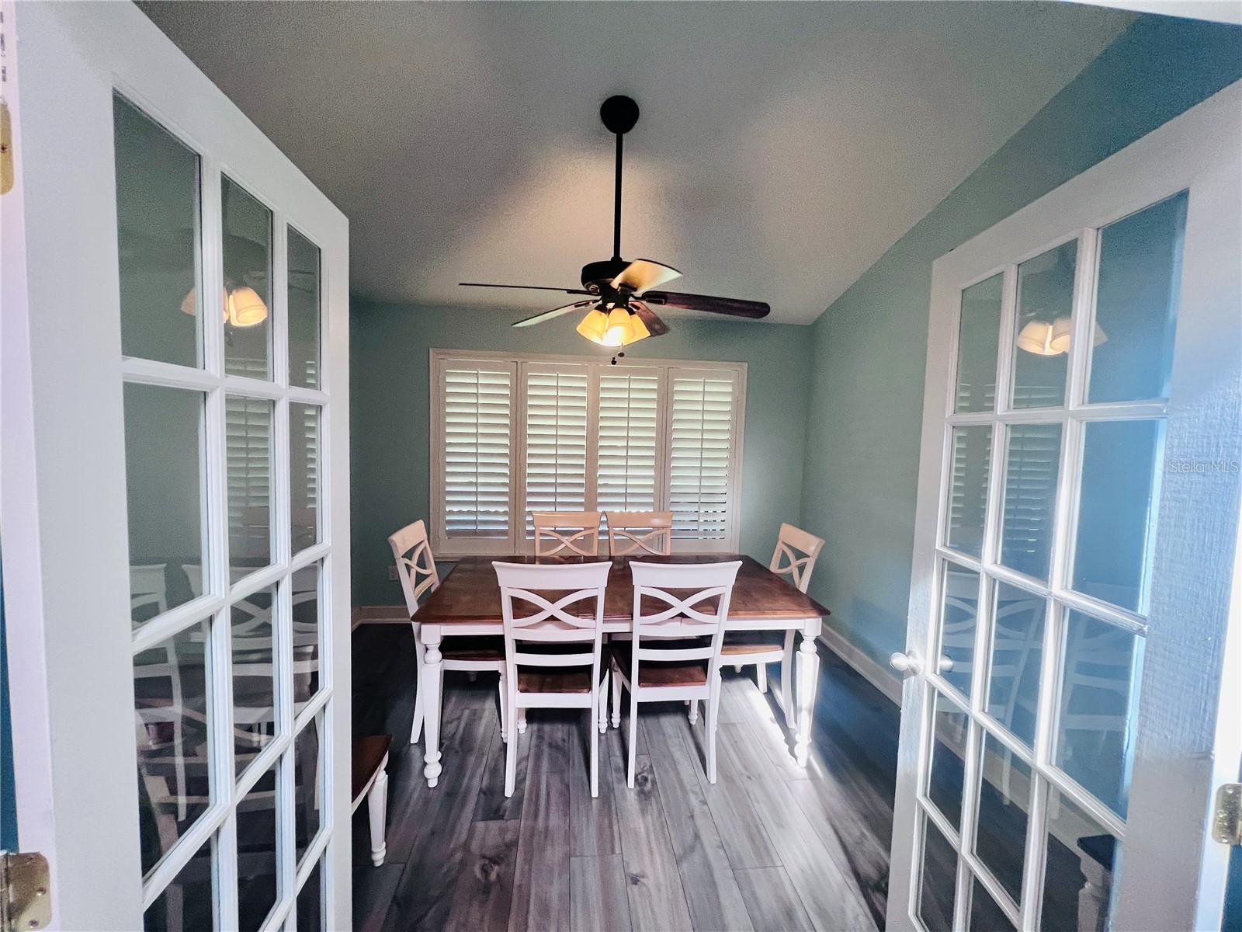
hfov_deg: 106.2
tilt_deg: -4.0
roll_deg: -1.5
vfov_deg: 89.9
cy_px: 466
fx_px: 466
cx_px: 621
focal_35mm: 13
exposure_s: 1/60
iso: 250
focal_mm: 1.57
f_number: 1.8
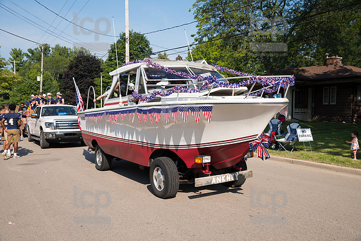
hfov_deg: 55.8
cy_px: 120
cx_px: 180
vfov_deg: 38.9
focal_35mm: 34
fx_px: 341
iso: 320
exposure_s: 1/800
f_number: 6.3
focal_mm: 34
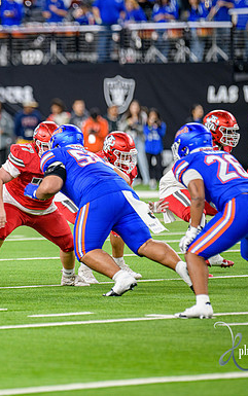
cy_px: 198
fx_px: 4148
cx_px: 26
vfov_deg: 5.5
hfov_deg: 3.4
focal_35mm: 384
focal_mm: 250
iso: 1000
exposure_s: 1/400
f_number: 2.8
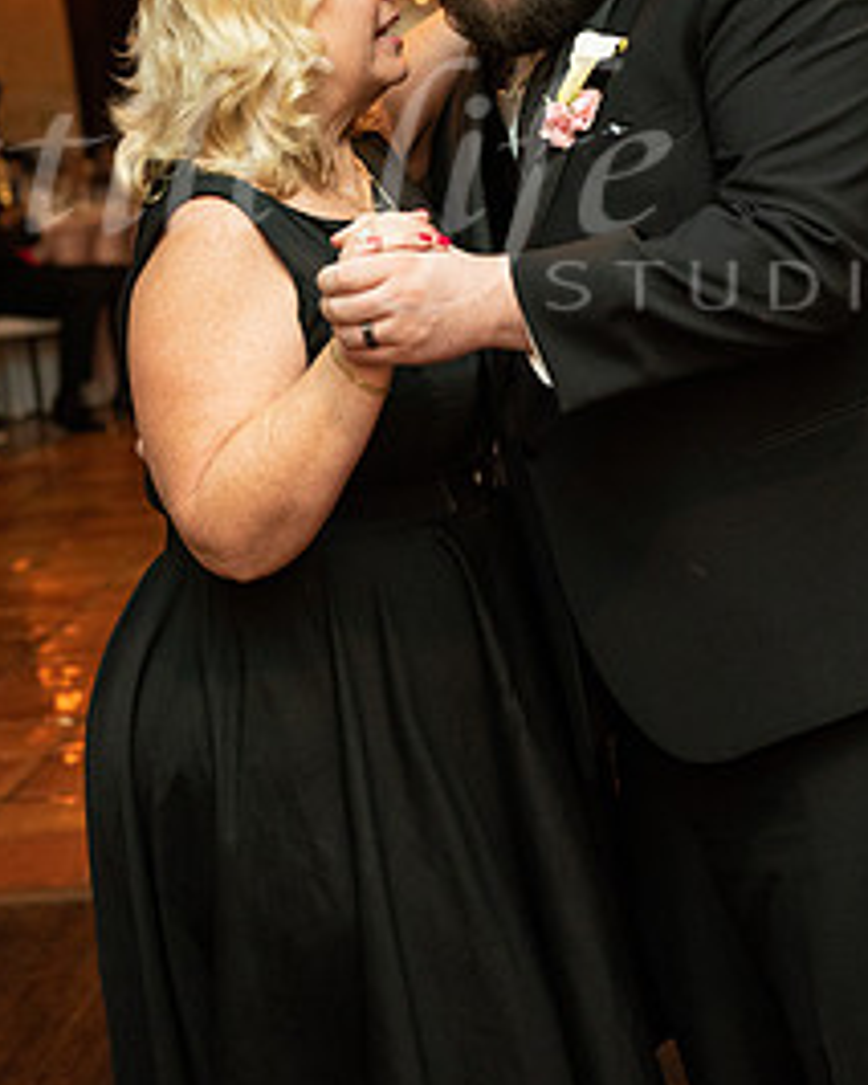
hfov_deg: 17.3
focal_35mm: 89
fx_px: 2856
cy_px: 228
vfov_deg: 21.2
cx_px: 456
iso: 3200
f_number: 3.2
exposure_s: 1/125
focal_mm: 56
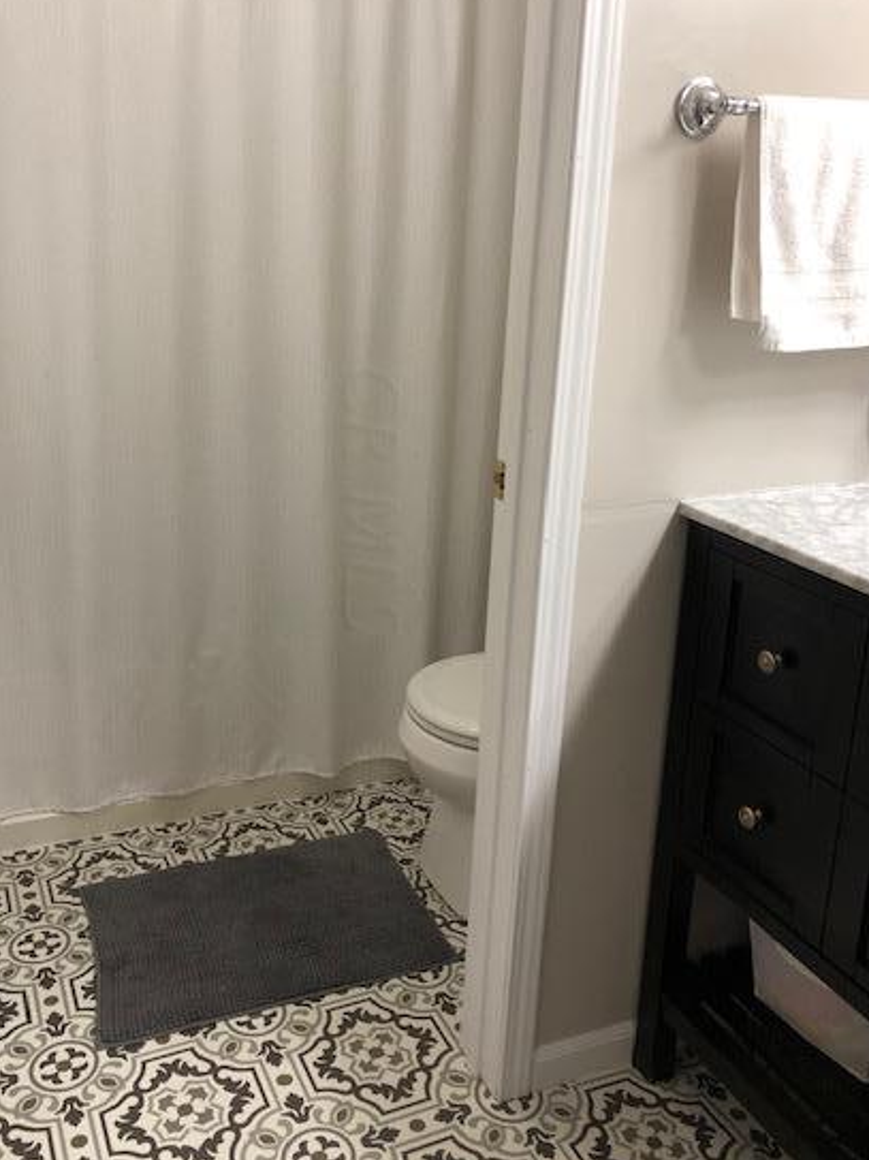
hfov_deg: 42.8
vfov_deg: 55.2
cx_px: 374
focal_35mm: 33
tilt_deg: -16.0
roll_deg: -1.9
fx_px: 1105
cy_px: 498
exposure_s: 1/24
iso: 40
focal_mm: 3.99
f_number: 1.8
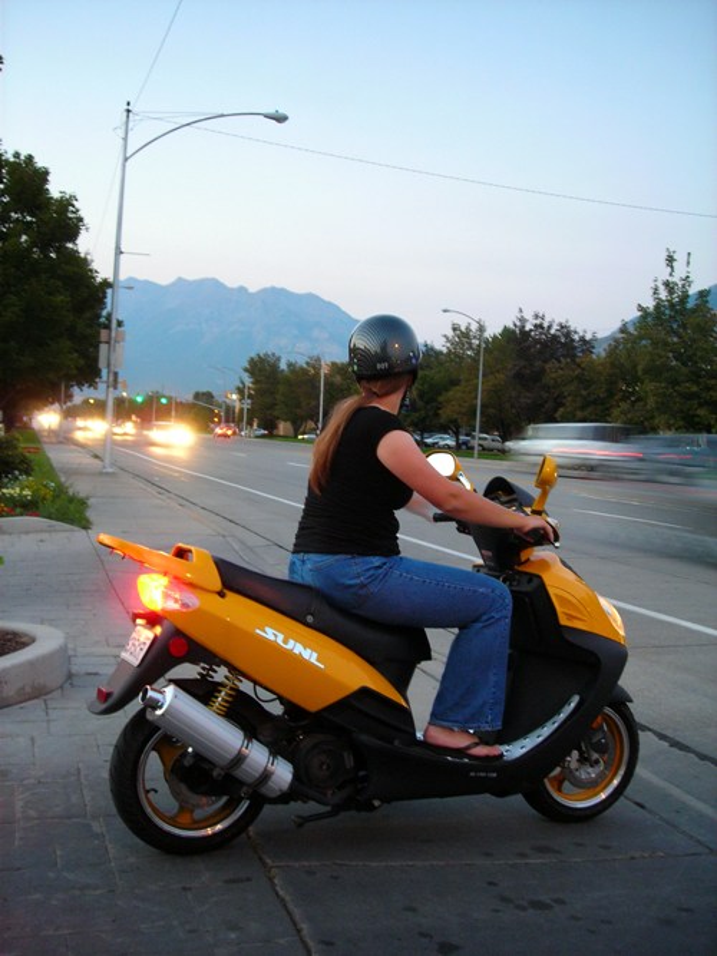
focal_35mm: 38
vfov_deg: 49.0
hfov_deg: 37.7
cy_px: 478
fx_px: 1050
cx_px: 358
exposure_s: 1/3.9
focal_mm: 6.3
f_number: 3.2
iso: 115
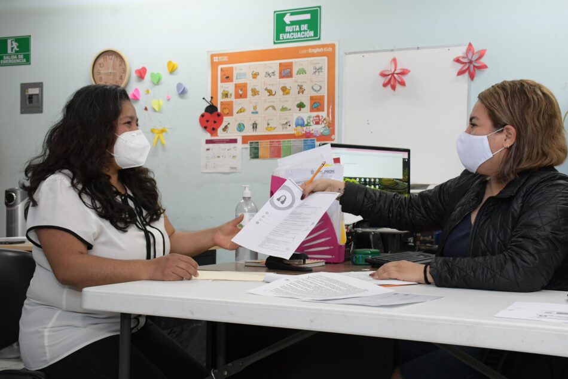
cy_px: 190
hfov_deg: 41.1
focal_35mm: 48
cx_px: 284
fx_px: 757
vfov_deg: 28.1
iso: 2500
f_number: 8
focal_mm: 32
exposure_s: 1/60
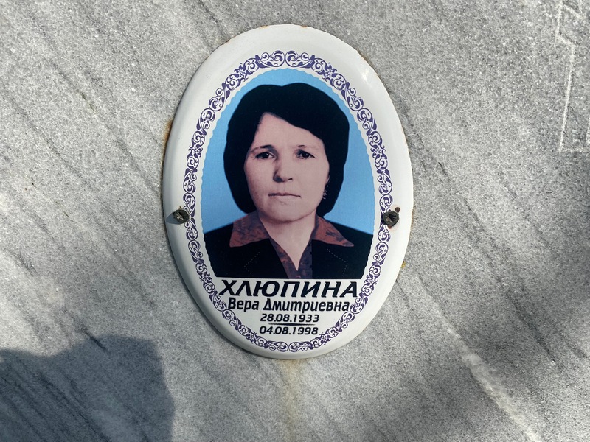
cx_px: 295
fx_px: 443
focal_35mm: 26
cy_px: 221
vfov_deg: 53.1
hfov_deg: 67.3
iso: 32
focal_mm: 4.25
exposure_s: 1/3610
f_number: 1.8
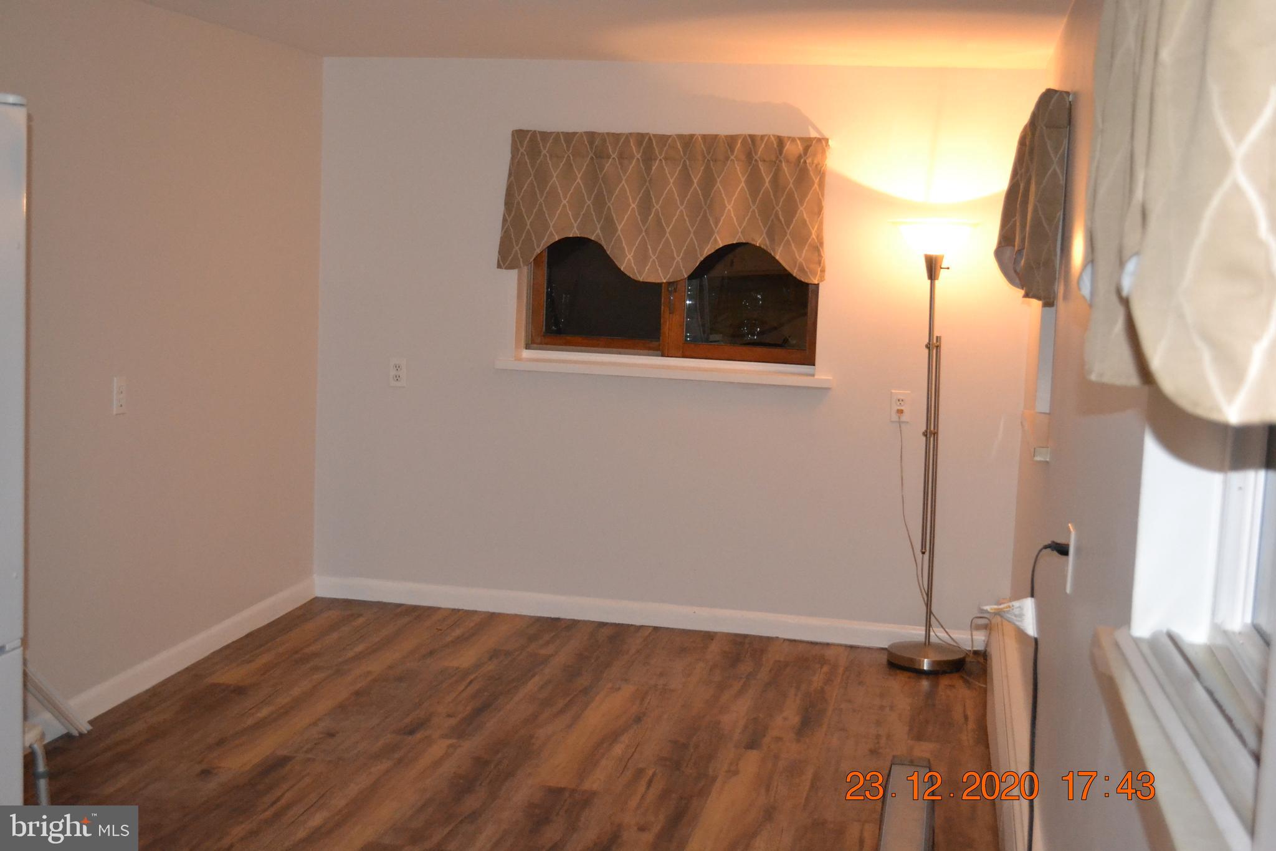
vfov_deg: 29.9
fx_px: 1595
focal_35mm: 45
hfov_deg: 43.6
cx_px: 638
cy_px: 426
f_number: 4.5
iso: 3200
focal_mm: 30
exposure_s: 1/60
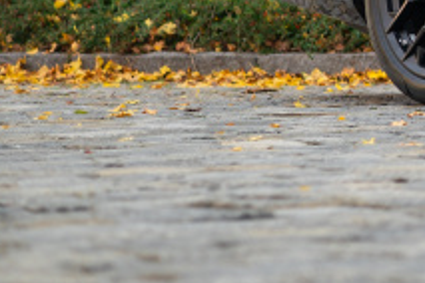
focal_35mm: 480
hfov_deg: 4.2
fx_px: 5666
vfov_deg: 2.8
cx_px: 1167
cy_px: -407
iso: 100
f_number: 2.8
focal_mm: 85
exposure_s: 1/100
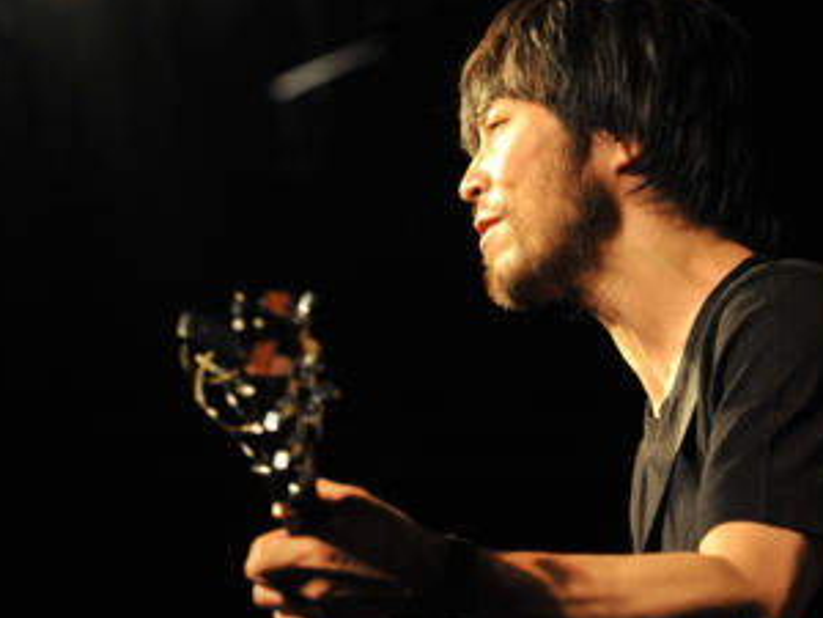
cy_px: 341
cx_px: 557
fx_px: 4280
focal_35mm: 180
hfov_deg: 11.0
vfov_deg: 8.2
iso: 1600
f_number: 4
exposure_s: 1/80
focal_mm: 125
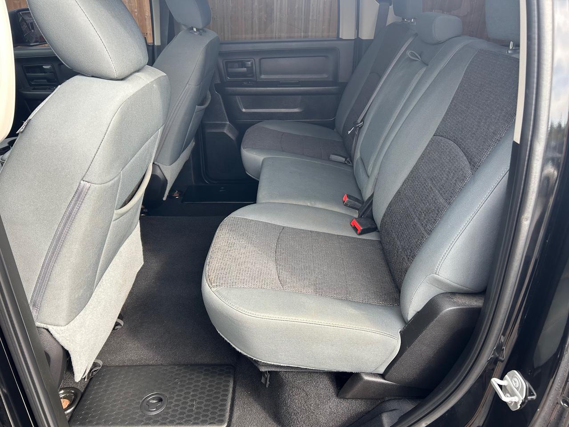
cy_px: 214
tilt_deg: -27.7
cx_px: 284
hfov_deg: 67.3
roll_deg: -1.3
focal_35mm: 26
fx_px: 427
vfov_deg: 53.1
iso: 32
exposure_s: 1/145
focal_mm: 5.7
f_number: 1.5
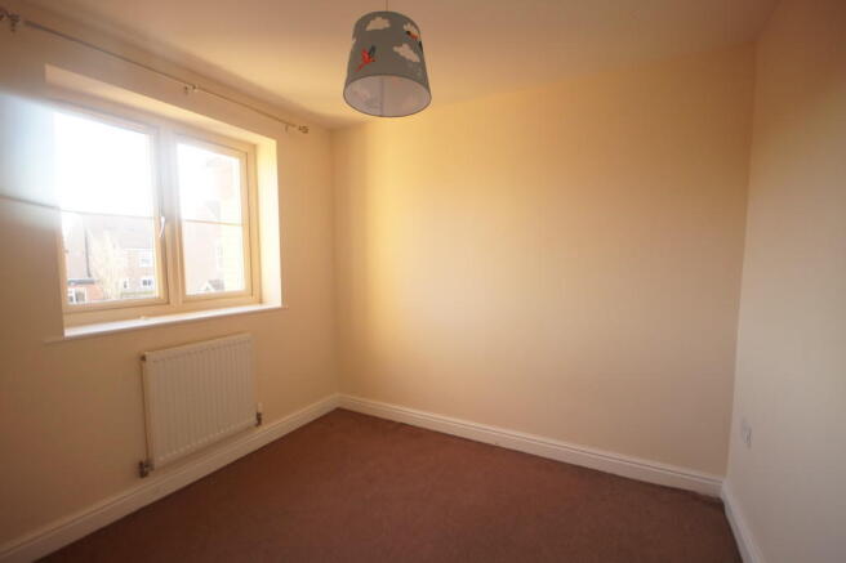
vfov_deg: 77.3
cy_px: 282
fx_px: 352
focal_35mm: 15
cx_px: 423
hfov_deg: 100.4
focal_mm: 10
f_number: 4
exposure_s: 1/60
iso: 800
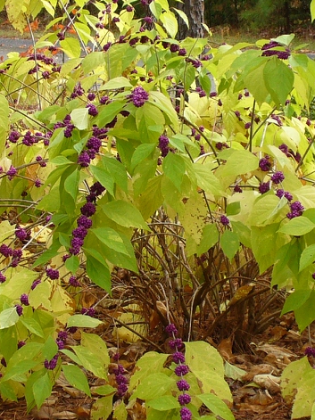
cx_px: 239
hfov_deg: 11.9
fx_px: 1505
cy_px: 226
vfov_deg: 15.9
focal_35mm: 124
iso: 80
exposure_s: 1/100
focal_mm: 7
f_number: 2.9
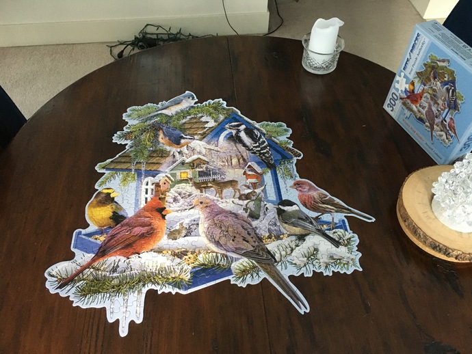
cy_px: 177
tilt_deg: -51.8
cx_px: 236
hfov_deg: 61.6
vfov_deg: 48.3
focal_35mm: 29
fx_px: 396
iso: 200
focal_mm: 4.15
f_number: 2.2
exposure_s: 1/20
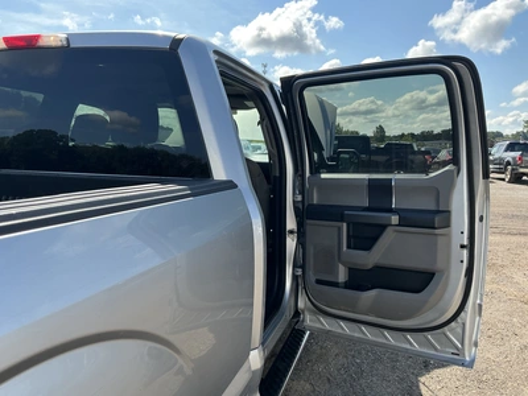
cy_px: 198
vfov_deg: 49.7
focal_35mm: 28
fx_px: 427
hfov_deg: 63.4
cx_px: 264
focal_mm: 3
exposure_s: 1/781
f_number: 1.8
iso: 25
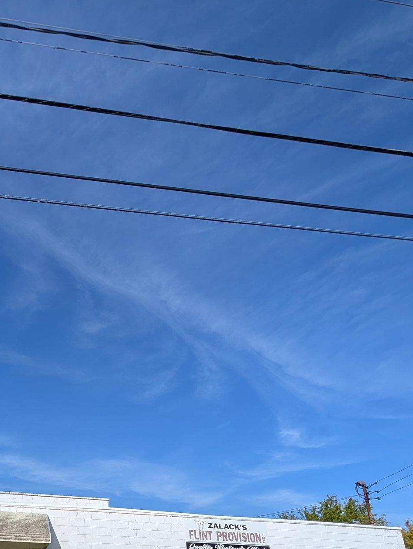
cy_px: 437
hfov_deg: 55.3
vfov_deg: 69.2
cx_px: 63
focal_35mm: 22
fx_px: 349
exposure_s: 1/4878
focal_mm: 2.02
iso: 46
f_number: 1.7
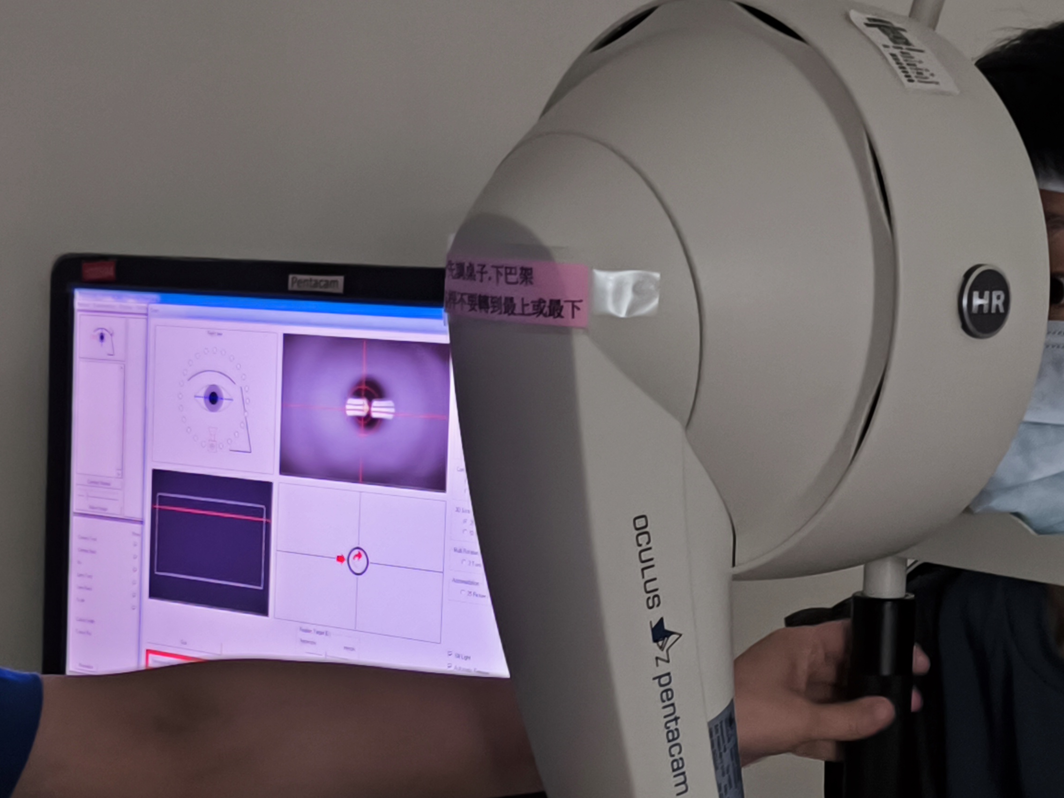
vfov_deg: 17.7
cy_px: 600
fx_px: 2551
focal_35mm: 83
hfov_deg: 23.6
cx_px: 559
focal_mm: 6.92
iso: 1250
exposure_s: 1/20
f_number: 1.9
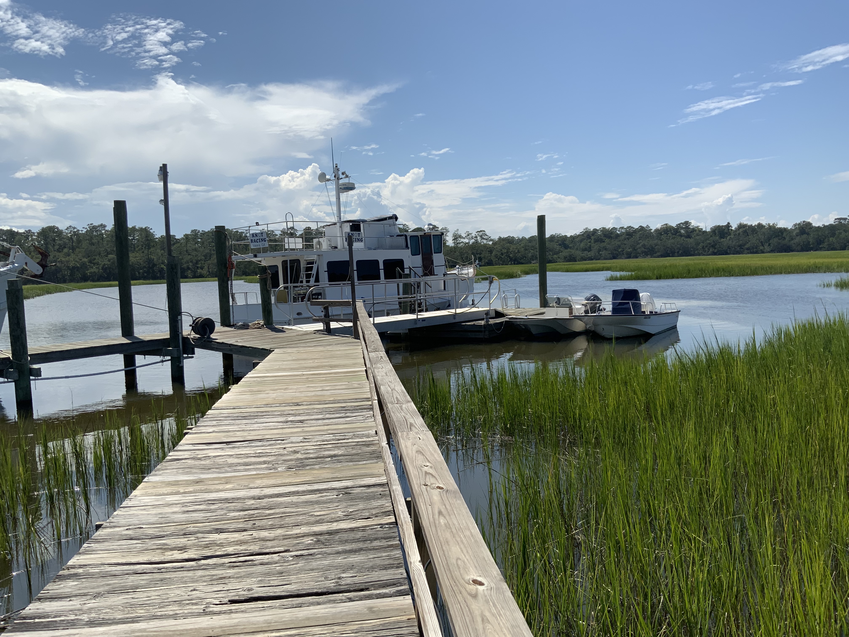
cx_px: 424
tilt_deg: -5.5
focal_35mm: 29
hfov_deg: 61.7
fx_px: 711
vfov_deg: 48.2
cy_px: 318
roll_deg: +0.2
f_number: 1.8
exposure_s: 1/2667
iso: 16
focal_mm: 3
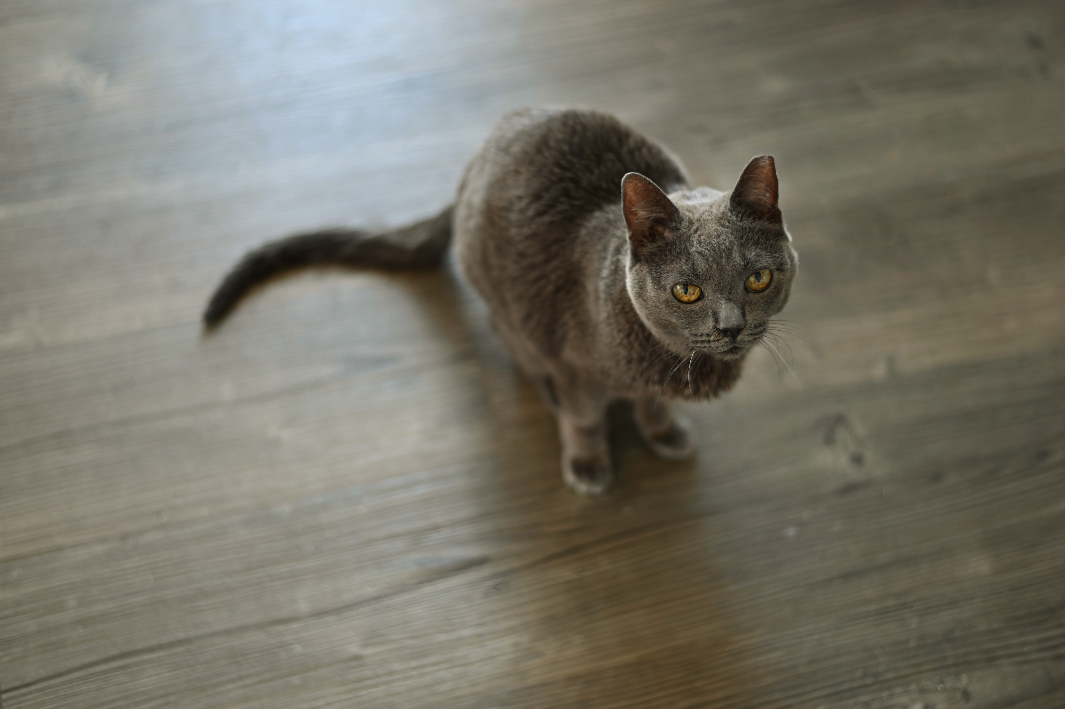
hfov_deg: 39.6
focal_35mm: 50
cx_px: 532
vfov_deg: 27.0
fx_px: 1478
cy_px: 354
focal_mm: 50
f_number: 1.8
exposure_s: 1/60
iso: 140
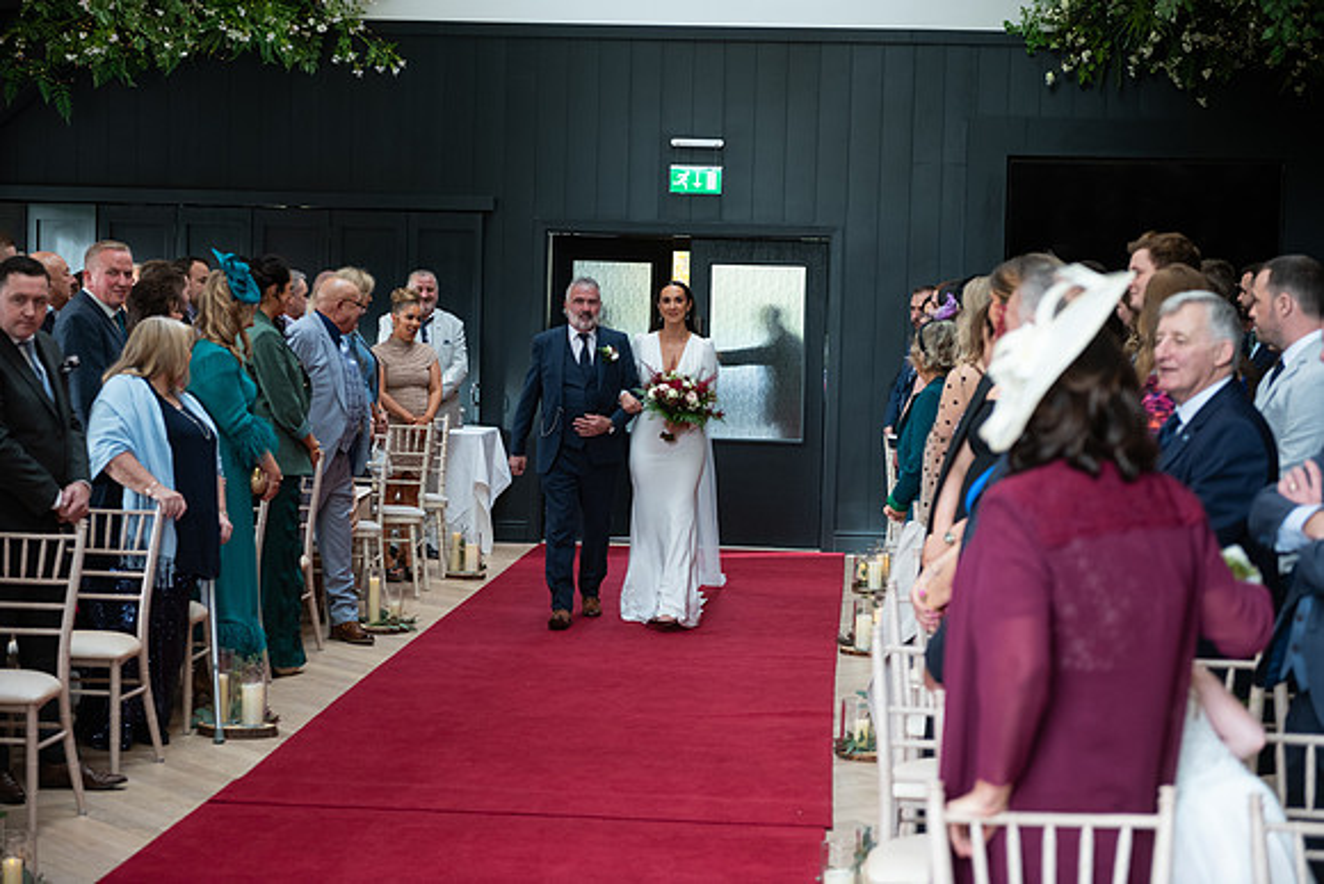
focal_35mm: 70
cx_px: 662
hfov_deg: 28.8
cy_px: 442
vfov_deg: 19.5
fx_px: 2575
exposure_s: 1/160
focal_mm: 70
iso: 640
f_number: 3.5
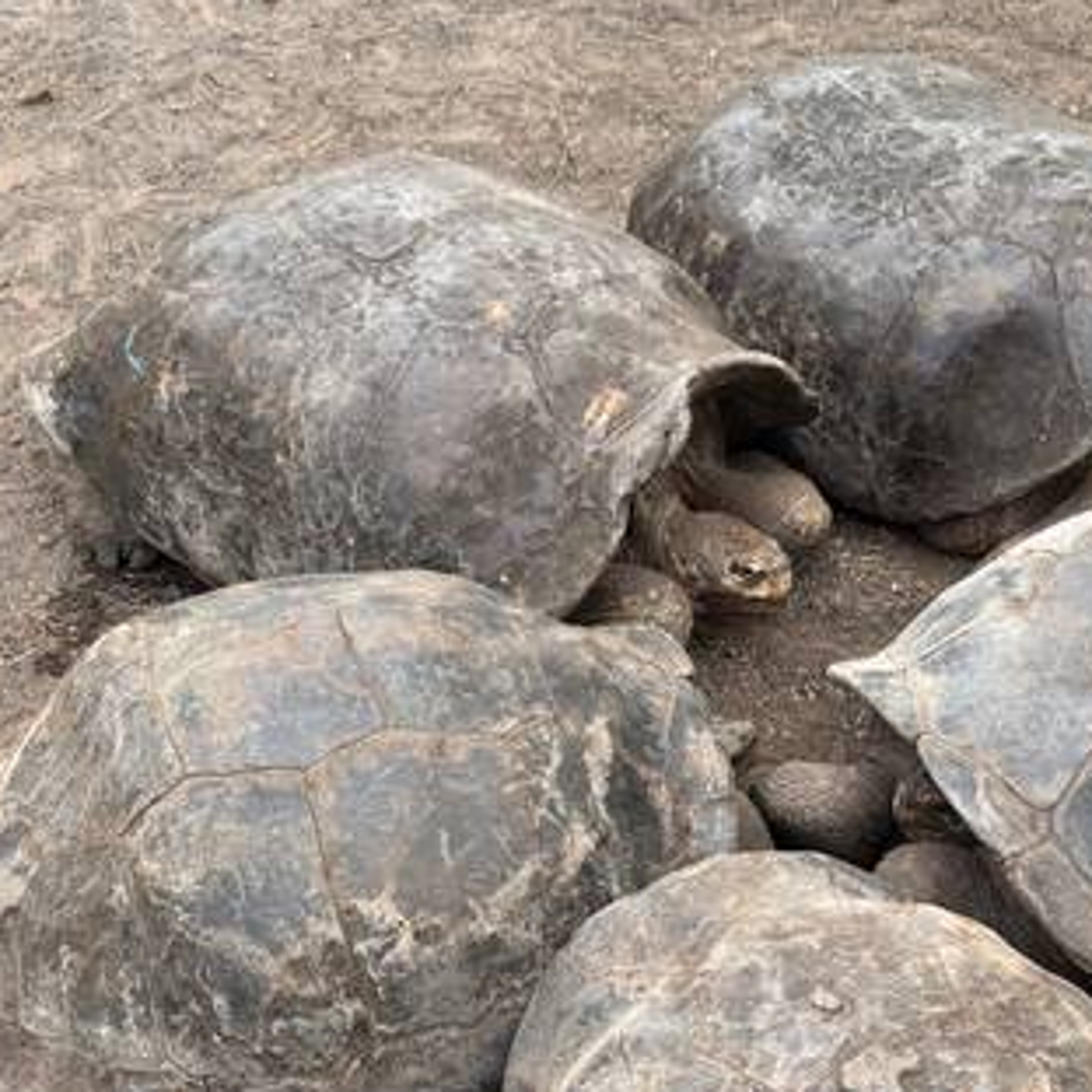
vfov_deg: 34.3
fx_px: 1749
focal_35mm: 49
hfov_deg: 33.9
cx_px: 833
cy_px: 742
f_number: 1.78
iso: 80
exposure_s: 1/813
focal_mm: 6.76
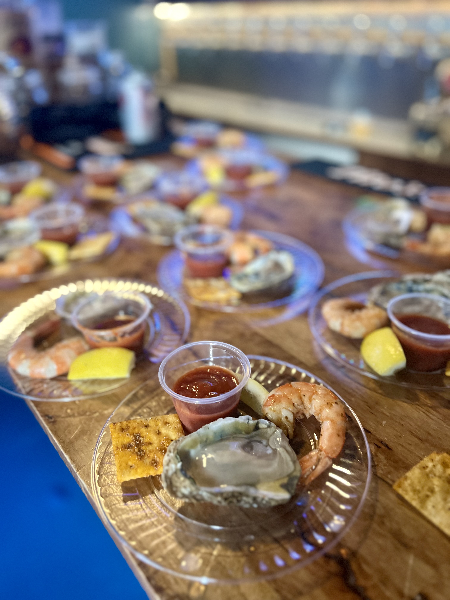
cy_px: 300
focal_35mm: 26
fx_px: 451
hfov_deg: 53.1
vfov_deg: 67.3
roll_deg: +2.4
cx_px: 225
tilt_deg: -29.4
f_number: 1.5
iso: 500
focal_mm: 5.7
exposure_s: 1/60
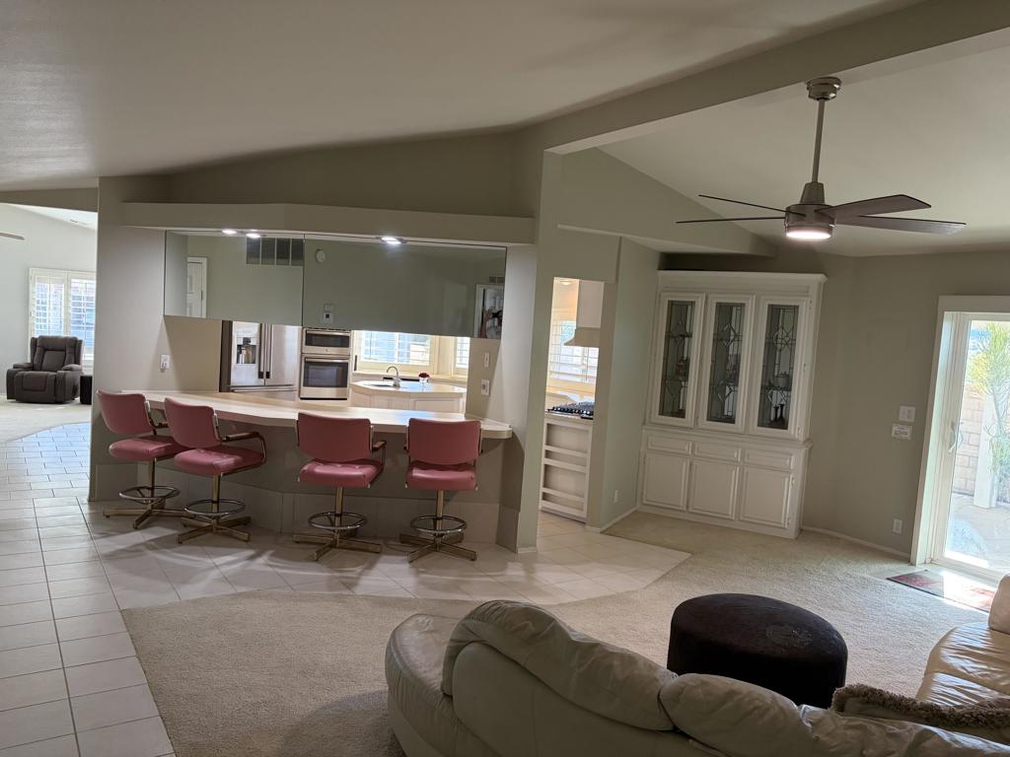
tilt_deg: -4.6
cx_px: 505
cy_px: 378
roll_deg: -3.1
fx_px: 759
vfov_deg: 53.1
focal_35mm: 26
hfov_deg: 67.3
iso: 200
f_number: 1.6
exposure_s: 1/120
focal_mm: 5.96
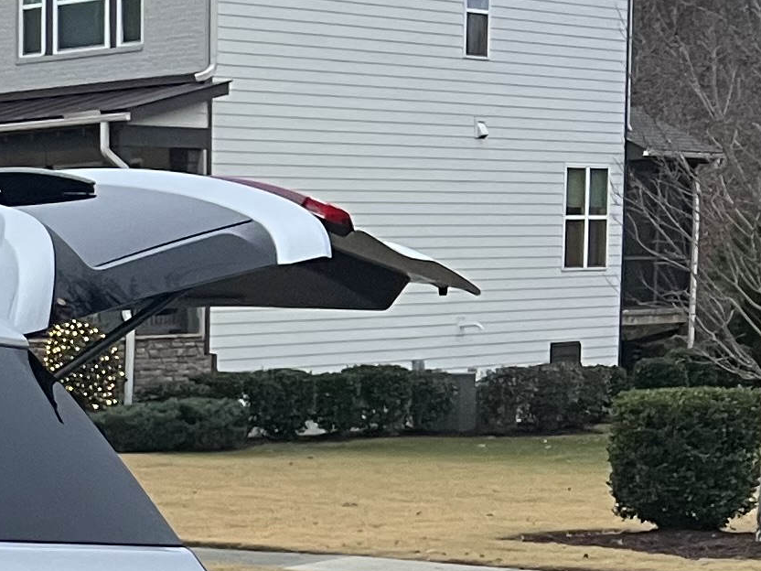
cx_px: -858
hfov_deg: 13.1
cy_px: 641
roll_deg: +2.1
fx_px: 2770
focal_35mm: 126
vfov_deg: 11.6
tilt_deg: -7.2
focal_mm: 5.7
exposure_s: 1/93
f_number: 1.5
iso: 125
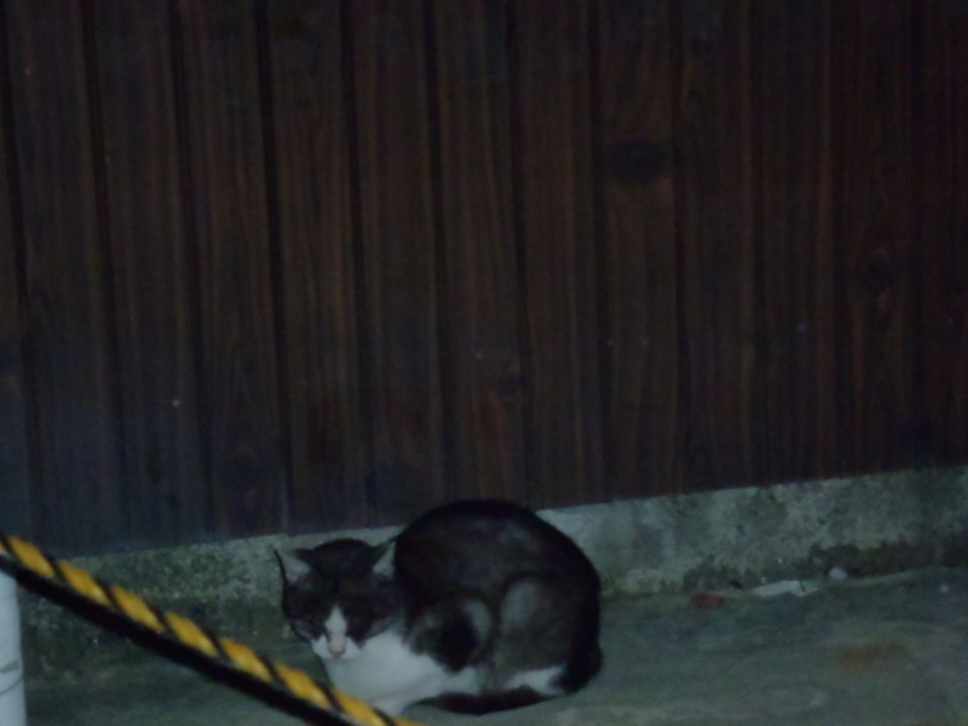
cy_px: 363
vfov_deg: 10.6
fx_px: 3915
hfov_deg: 14.1
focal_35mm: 140
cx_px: 484
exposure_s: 1/125
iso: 800
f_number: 5.9
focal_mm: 25
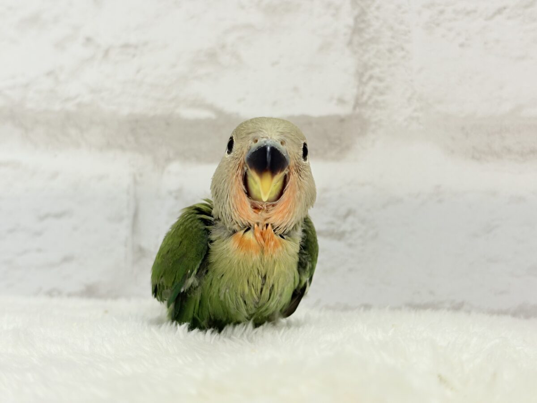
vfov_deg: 28.0
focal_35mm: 52
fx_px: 807
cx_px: 268
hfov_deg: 36.8
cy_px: 202
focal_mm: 5.96
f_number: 1.6
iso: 64
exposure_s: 1/100
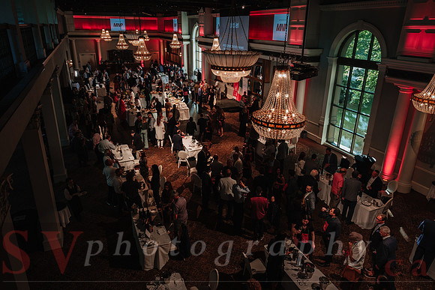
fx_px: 295
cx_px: 215
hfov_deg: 72.8
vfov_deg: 52.4
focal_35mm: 24
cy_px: 145
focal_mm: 15.9
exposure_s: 1/40
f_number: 5
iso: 800
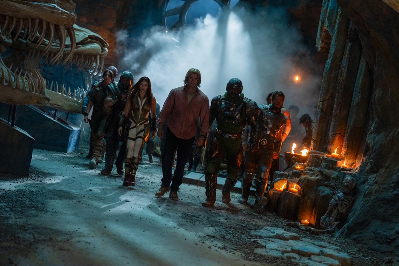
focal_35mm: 50
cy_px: 133
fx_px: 554
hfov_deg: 39.6
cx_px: 200
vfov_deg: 27.0
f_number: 2
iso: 2500
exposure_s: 1/400
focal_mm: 50
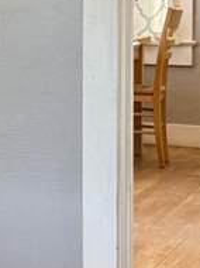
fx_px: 1251
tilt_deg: -0.8
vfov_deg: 12.1
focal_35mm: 162
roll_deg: +0.1
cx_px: -410
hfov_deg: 7.8
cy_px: -10
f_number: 1.78
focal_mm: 6.76
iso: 250
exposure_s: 1/60
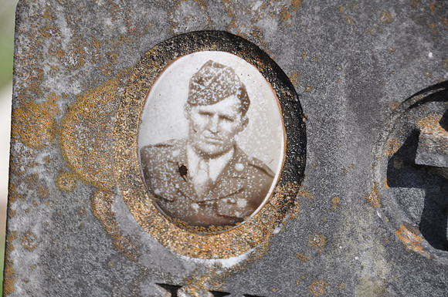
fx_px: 2162
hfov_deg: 11.8
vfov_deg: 7.9
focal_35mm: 174
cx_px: 224
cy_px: 148
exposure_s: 1/250
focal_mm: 116
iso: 200
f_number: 8
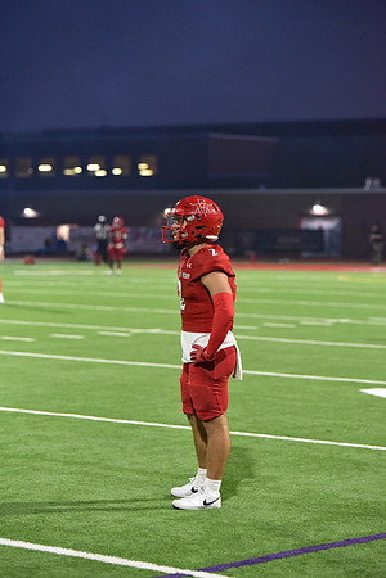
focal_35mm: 122
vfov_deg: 16.8
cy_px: 289
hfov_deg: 11.2
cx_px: 193
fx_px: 1962
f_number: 2.8
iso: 10000
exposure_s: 1/1000
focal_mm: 122
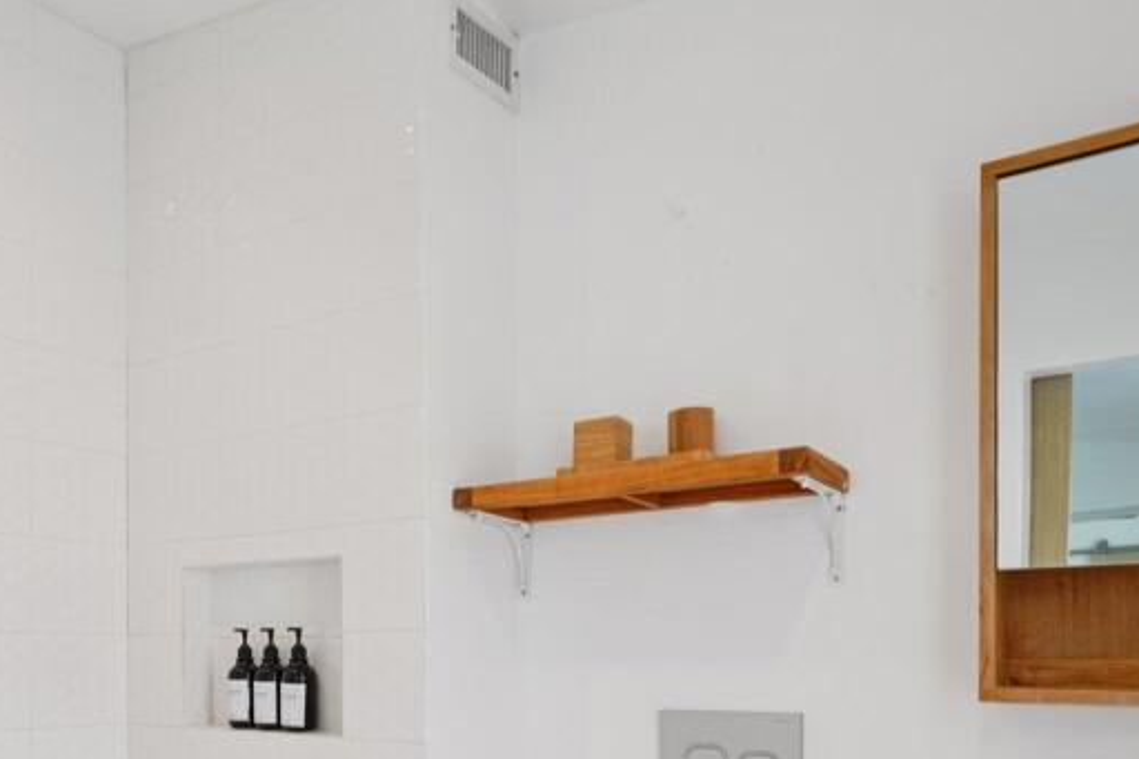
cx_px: 307
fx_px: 1012
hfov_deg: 56.3
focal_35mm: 32
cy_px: 668
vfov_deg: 38.6
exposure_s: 1/30
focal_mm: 16
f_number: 8
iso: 160
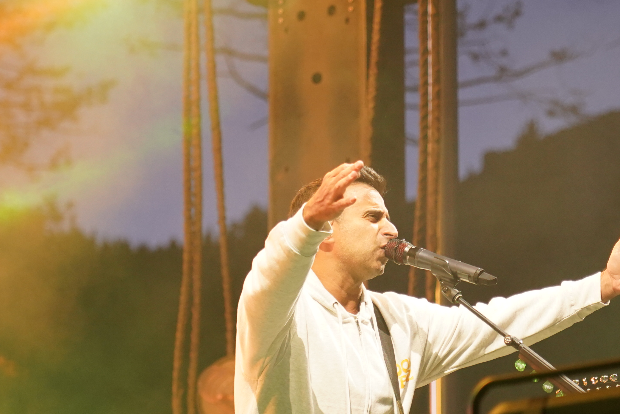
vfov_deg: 6.3
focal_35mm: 219
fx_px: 3771
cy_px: 245
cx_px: 378
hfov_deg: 9.4
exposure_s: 1/160
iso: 1600
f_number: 4
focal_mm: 105
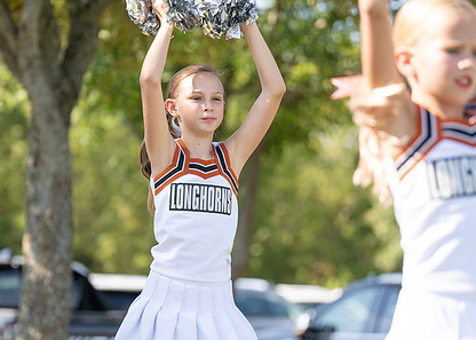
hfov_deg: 11.8
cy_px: 181
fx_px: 2298
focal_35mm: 170
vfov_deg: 8.5
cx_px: 183
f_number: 2.8
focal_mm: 115
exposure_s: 1/1000
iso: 160
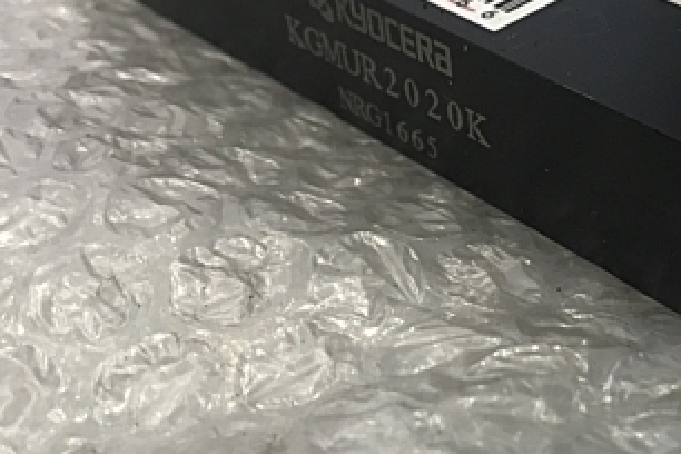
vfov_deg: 22.2
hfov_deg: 31.7
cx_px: 576
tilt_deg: -31.7
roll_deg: +2.2
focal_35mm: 61
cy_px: 176
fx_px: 1154
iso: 32
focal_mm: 3.99
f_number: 1.8
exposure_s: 1/30
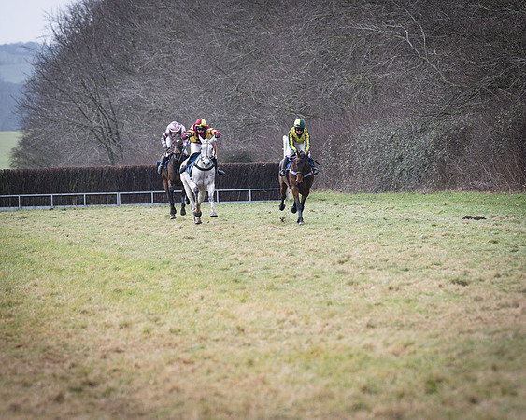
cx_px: 263
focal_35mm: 338
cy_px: 210
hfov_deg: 5.7
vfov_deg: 4.6
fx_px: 5260
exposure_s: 1/1000
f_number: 5
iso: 400
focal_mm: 200
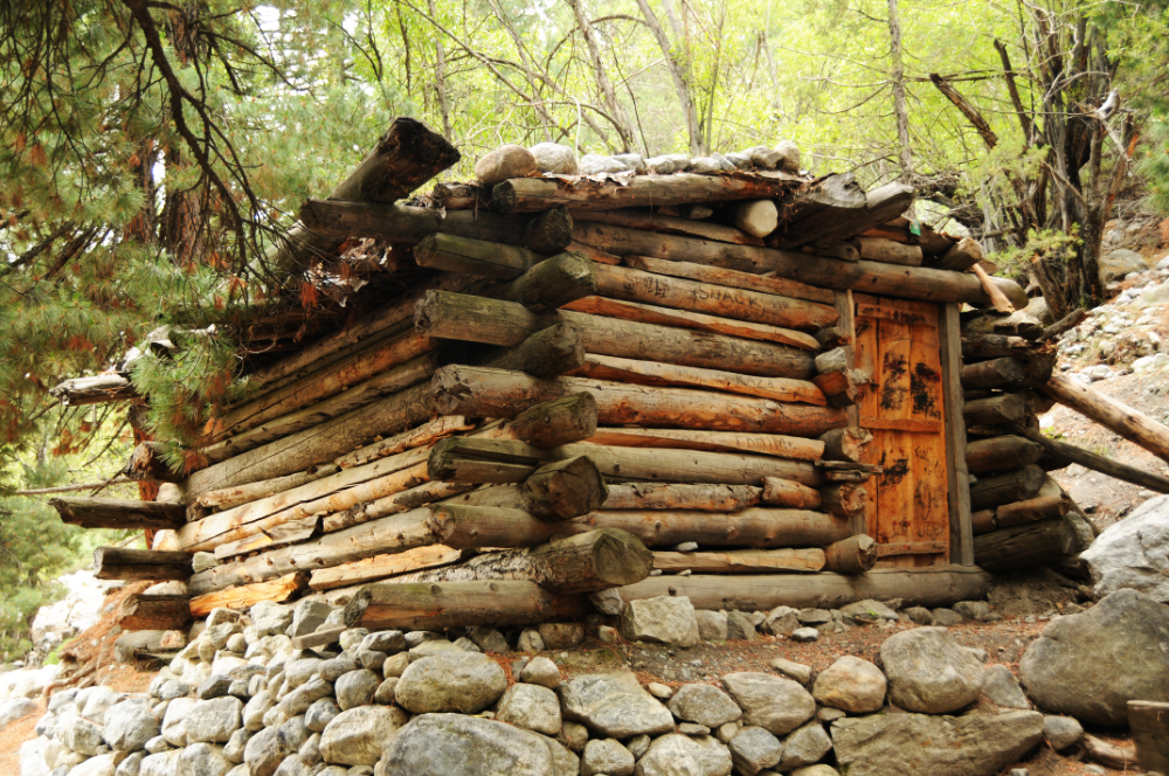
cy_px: 388
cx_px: 584
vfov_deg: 30.8
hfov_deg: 45.0
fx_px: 1411
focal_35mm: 44
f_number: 4
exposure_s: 1/60
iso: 200
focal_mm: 29
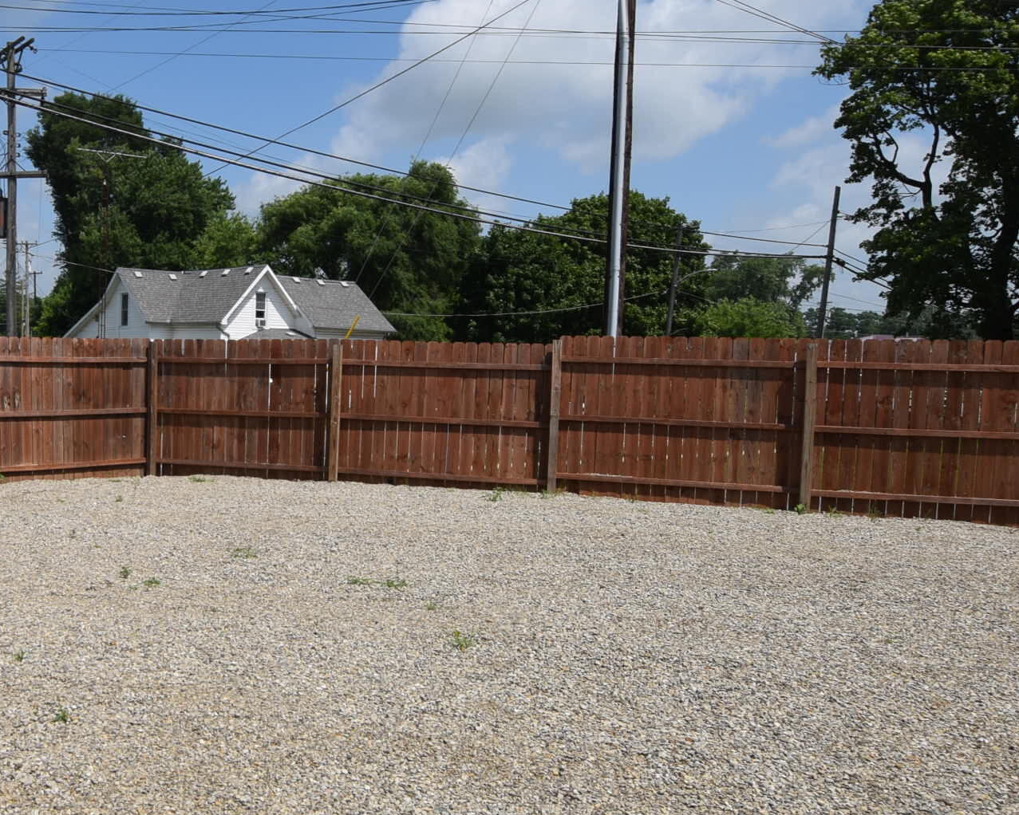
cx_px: 140
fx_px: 995
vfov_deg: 44.5
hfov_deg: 49.5
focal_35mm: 33
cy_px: 447
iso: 200
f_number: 10
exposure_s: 1/400
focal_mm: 10
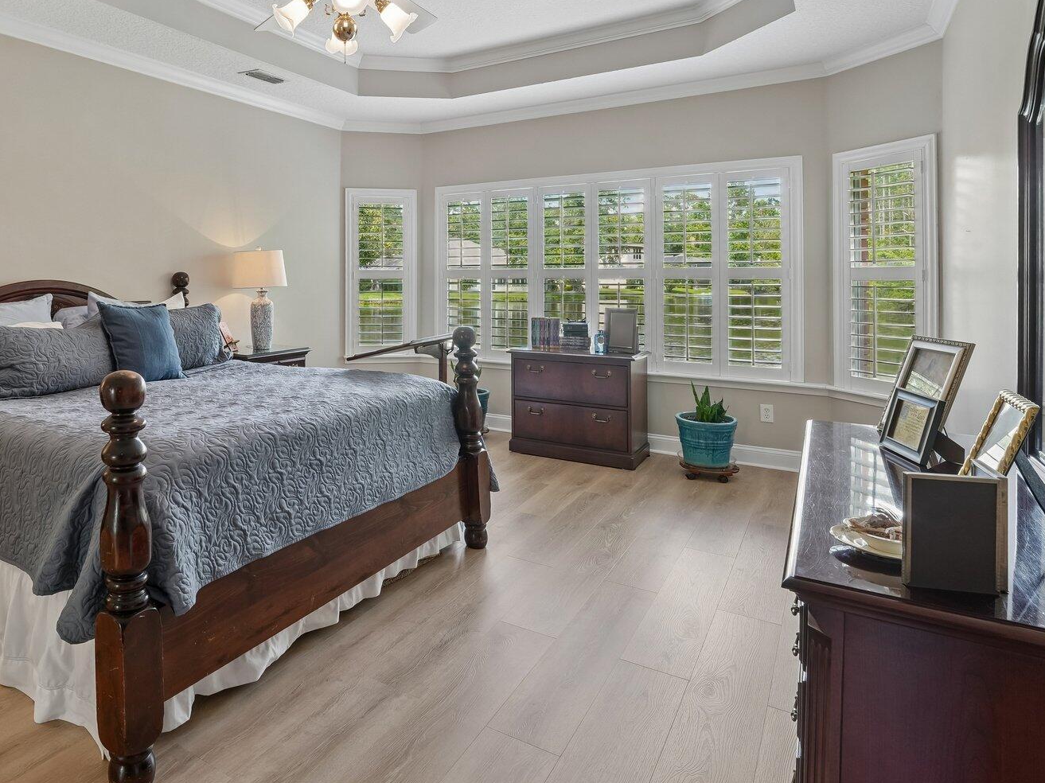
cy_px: 284
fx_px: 634
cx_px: 330
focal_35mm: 21
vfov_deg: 62.4
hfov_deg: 76.0
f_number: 11
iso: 320
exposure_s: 1/4
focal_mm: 14
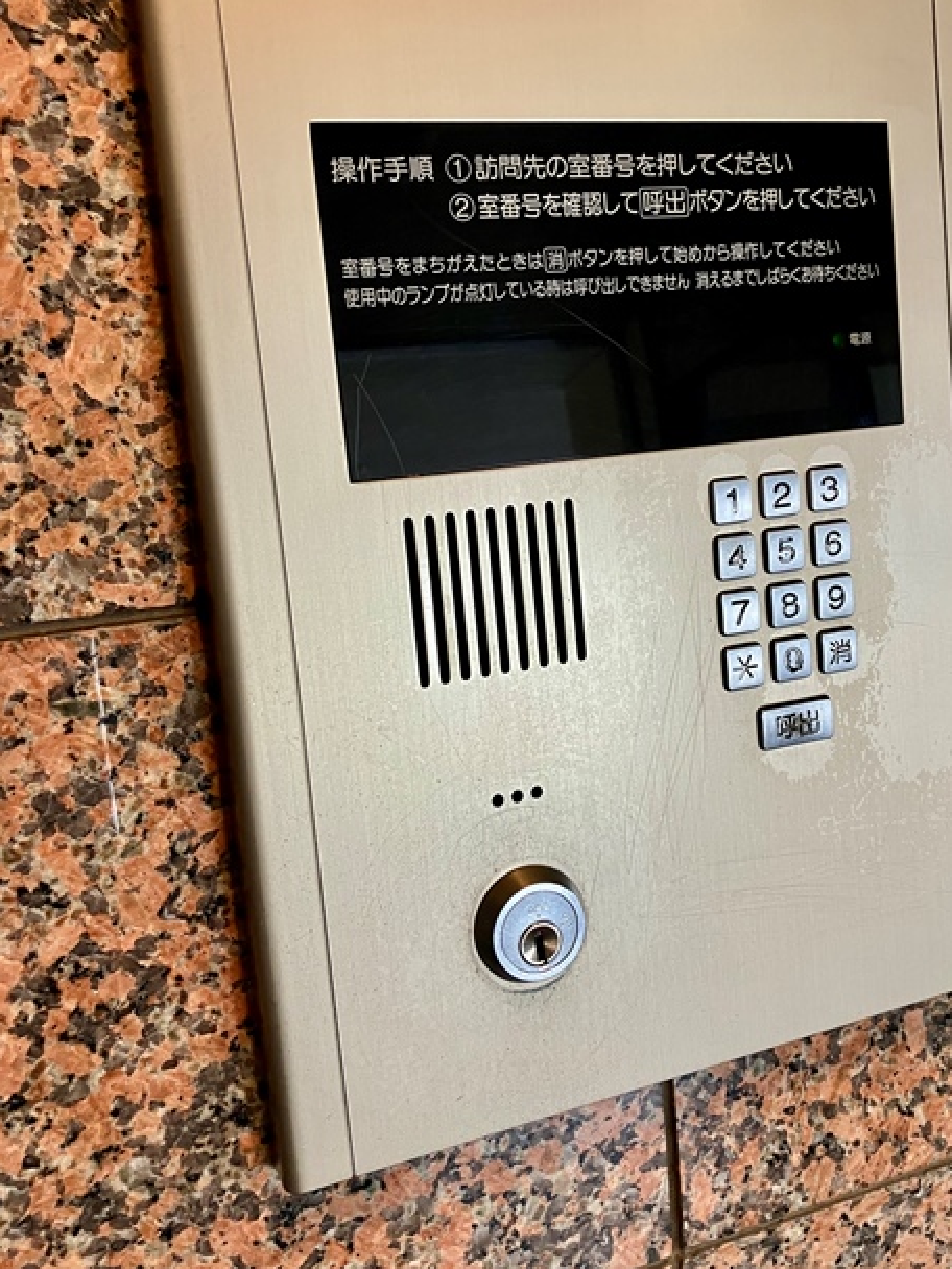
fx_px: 1283
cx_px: 582
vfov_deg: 52.6
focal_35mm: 35
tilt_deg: -19.2
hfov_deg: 40.5
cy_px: 584
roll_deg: -0.6
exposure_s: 1/50
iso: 64
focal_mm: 3.99
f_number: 1.8
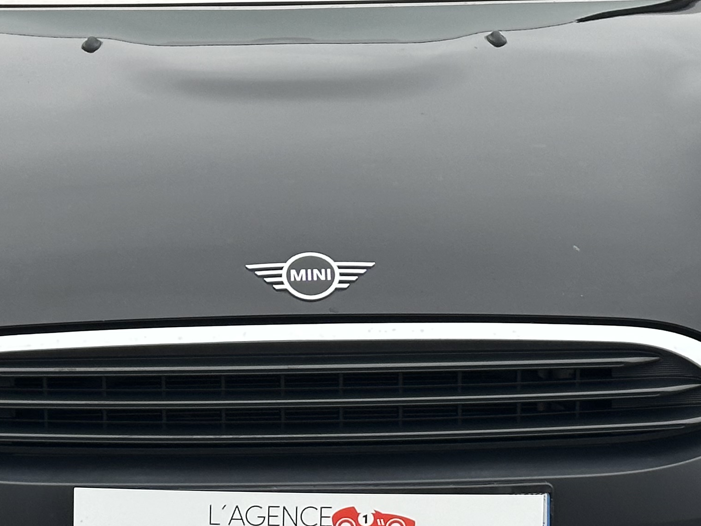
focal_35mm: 127
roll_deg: +0.1
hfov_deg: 15.5
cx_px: 244
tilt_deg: -10.3
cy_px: 237
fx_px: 2572
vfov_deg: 11.7
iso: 80
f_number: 1.78
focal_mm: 6.86
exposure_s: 1/67
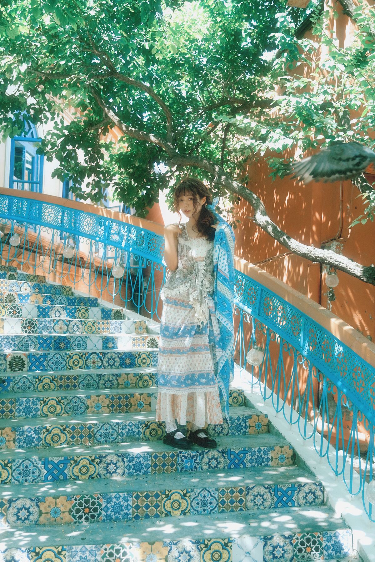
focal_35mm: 37
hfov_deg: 35.9
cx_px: 188
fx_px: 578
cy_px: 281
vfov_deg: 51.9
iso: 250
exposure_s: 1/500
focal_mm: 24.9
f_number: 2.8
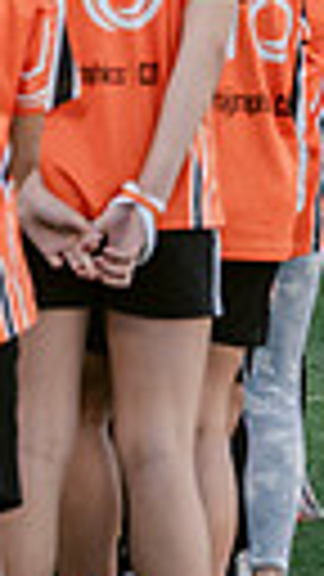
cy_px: -214
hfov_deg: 2.3
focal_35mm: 522
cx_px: 1246
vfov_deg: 4.1
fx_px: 7973
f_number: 5
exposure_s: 1/640
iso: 1250
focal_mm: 110
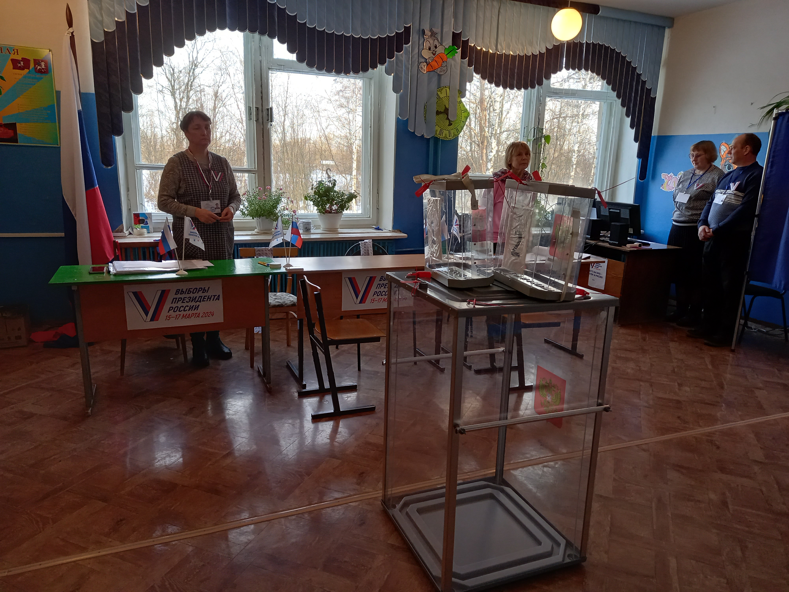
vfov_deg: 54.9
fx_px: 570
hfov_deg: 69.4
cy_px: 296
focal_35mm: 25
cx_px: 394
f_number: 2
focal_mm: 4.6
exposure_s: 1/50
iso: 125
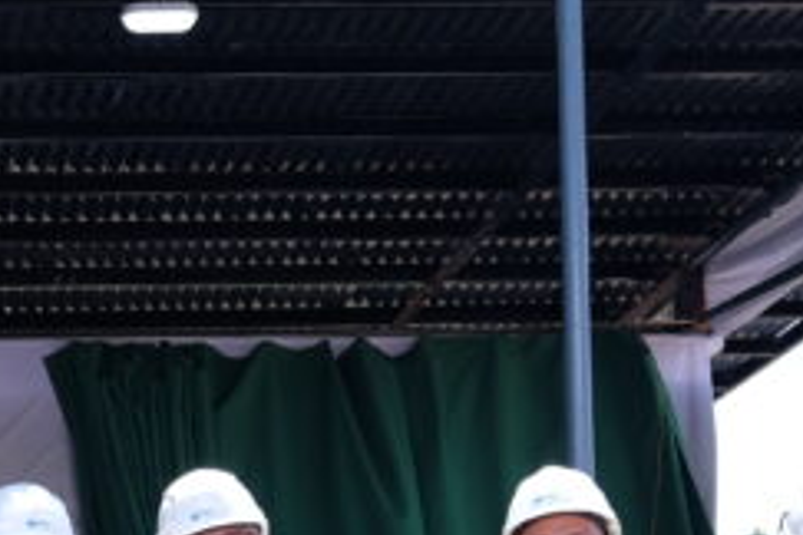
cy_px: 875
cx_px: -23
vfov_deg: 10.7
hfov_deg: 16.4
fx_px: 2721
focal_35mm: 122
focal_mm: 21.9
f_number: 5
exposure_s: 1/400
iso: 200
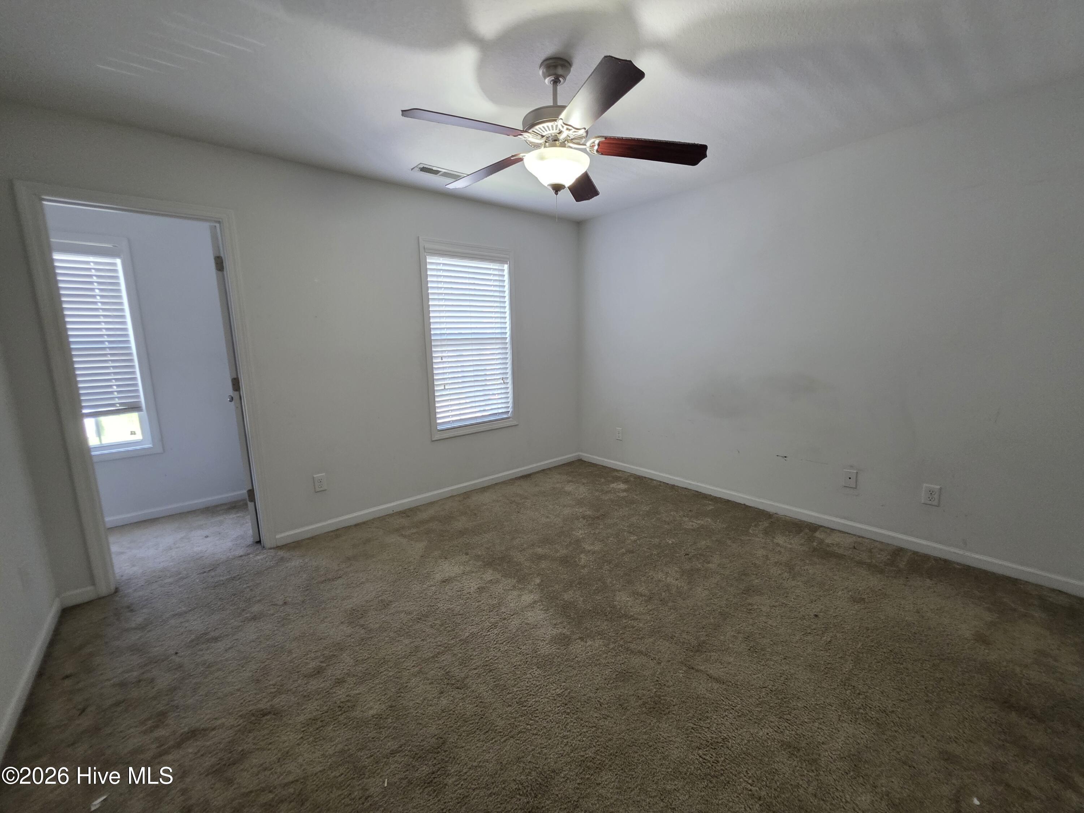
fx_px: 407
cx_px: 542
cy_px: 406
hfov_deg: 106.2
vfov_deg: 89.9
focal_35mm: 13
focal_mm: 2.2
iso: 250
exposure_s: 1/120
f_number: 1.9
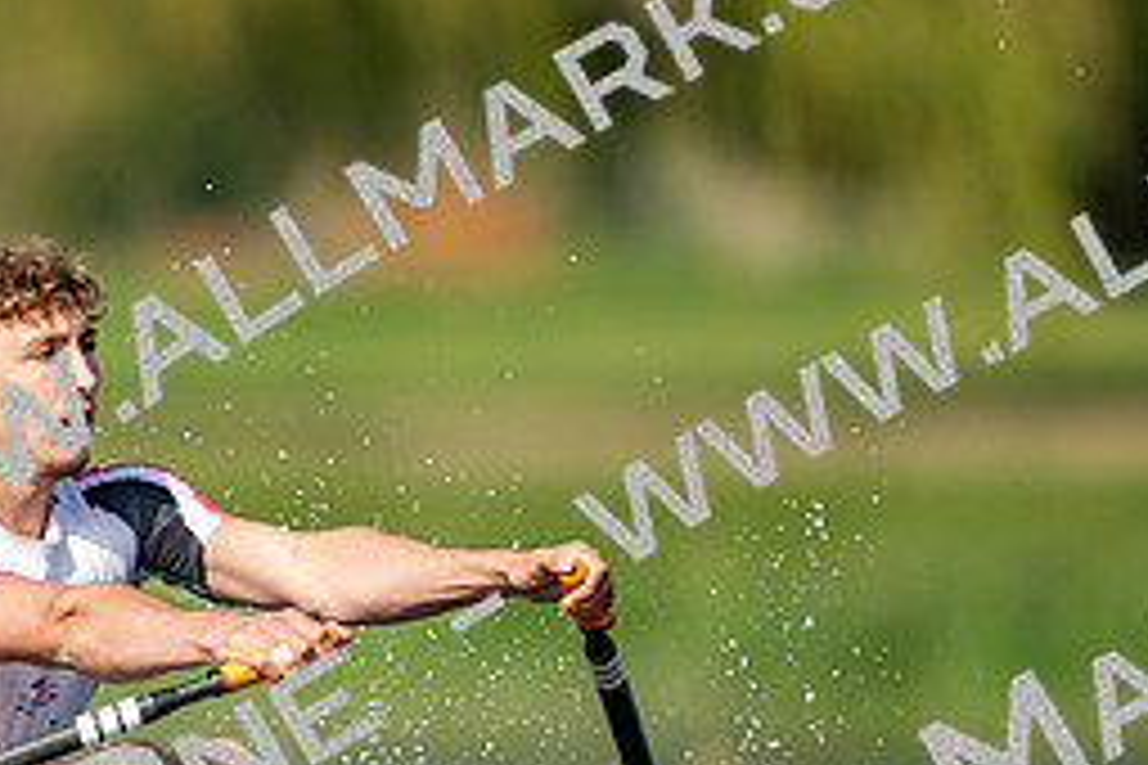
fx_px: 43589
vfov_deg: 1.0
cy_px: 637
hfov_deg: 1.5
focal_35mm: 1367
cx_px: 248
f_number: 4
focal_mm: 600
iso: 280
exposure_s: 1/2500
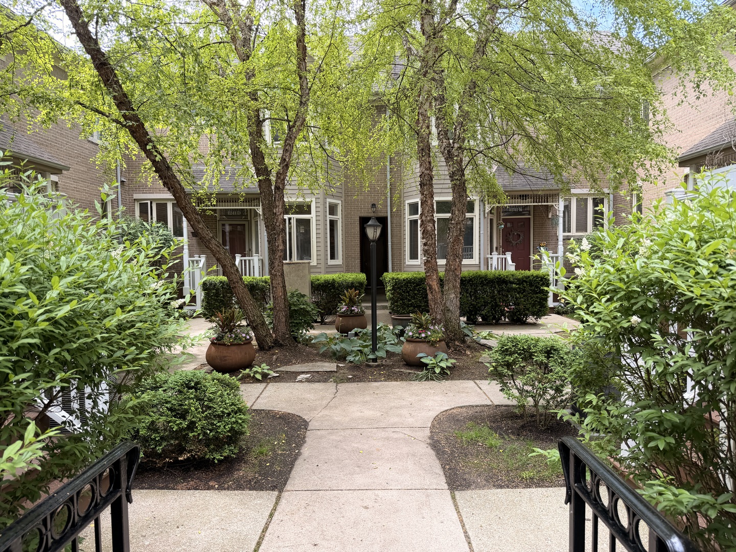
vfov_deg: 56.8
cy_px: 276
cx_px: 368
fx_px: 510
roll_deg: +1.6
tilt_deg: -2.9
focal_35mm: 24
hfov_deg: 71.6
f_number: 1.78
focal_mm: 6.76
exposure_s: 1/355
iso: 80
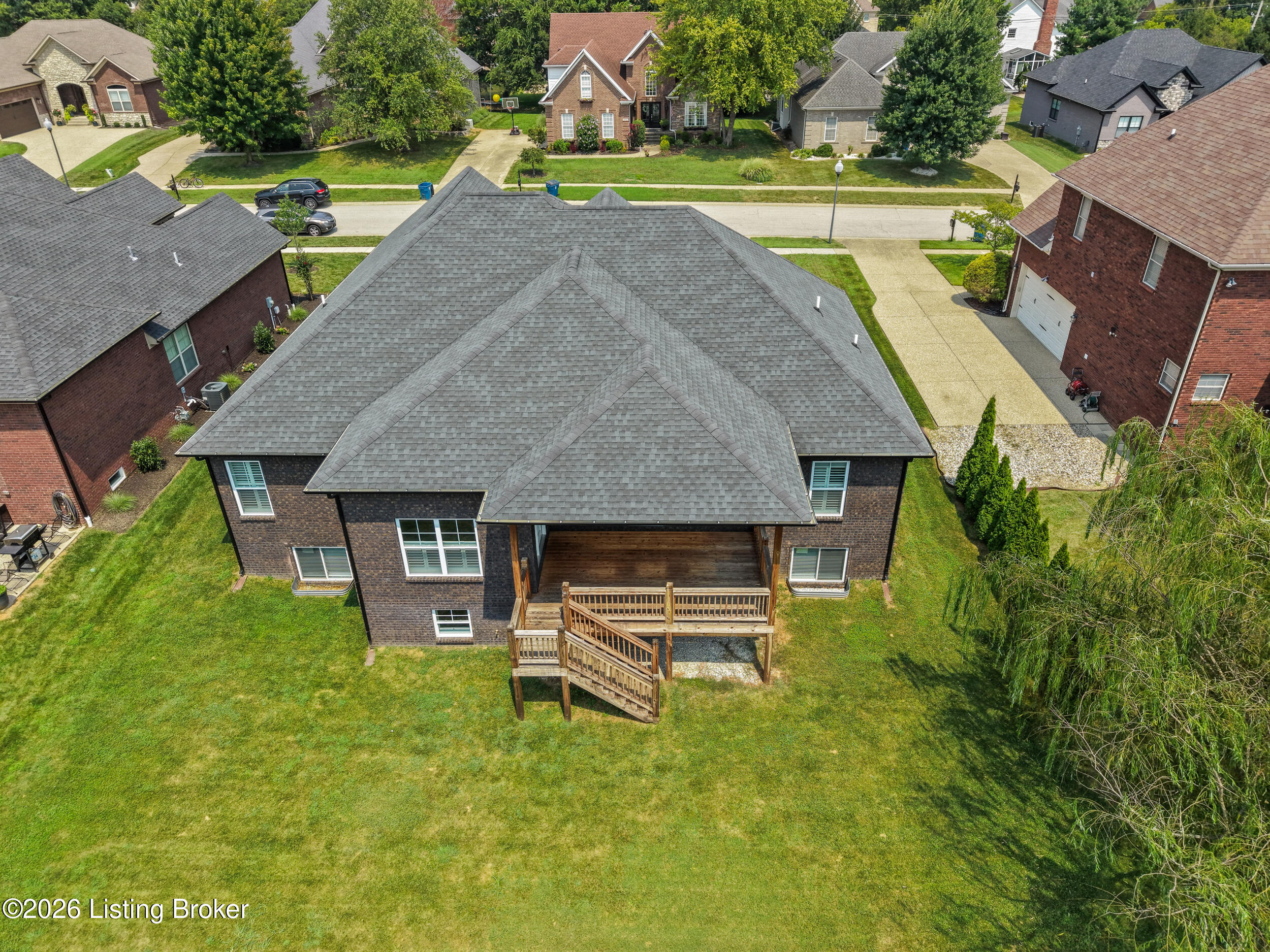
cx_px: 635
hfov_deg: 71.6
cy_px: 476
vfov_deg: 56.8
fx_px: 881
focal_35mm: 24
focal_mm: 8.67
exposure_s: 1/2500
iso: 140
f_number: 1.8
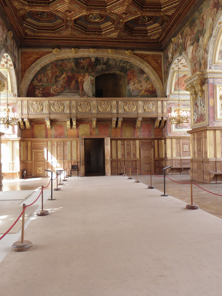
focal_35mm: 31
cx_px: 111
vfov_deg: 58.4
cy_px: 148
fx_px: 265
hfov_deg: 45.4
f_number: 3
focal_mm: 5.52
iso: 160
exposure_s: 1/8
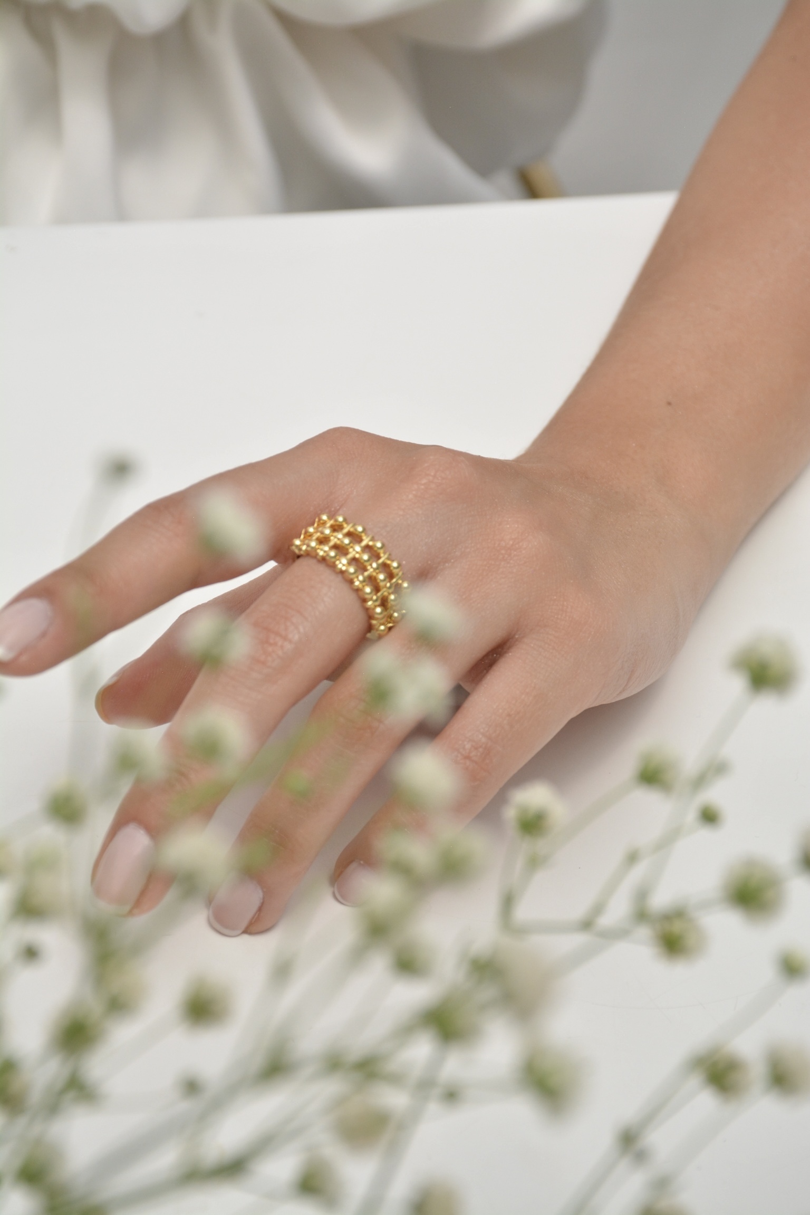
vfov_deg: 22.6
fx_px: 3037
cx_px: 405
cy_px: 608
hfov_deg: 15.2
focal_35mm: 90
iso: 640
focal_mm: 60
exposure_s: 1/1250
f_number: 9
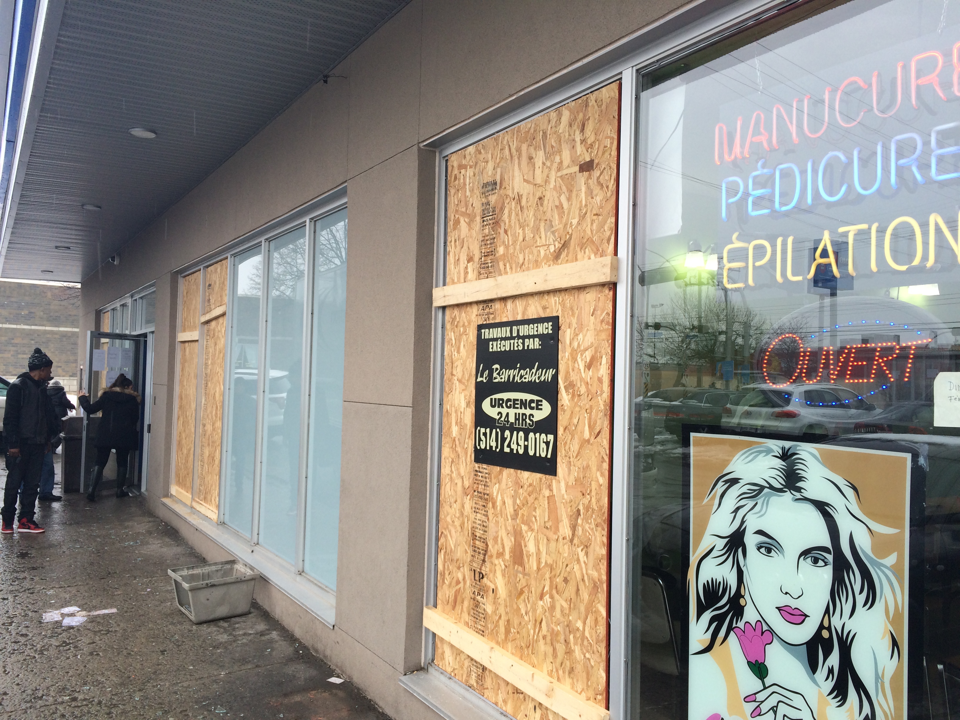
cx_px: 480
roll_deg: -0.7
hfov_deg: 61.7
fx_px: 804
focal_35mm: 29
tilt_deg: +2.4
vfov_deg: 48.2
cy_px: 360
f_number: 2.2
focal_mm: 4.15
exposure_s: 1/275
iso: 32
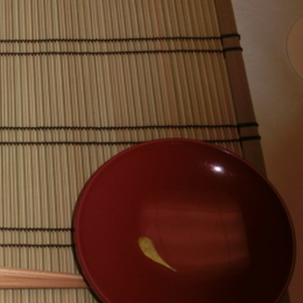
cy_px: 212
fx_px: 673
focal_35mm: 68
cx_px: -35
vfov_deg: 25.2
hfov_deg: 23.7
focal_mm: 4.43
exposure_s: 1/250
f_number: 3.2
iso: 80
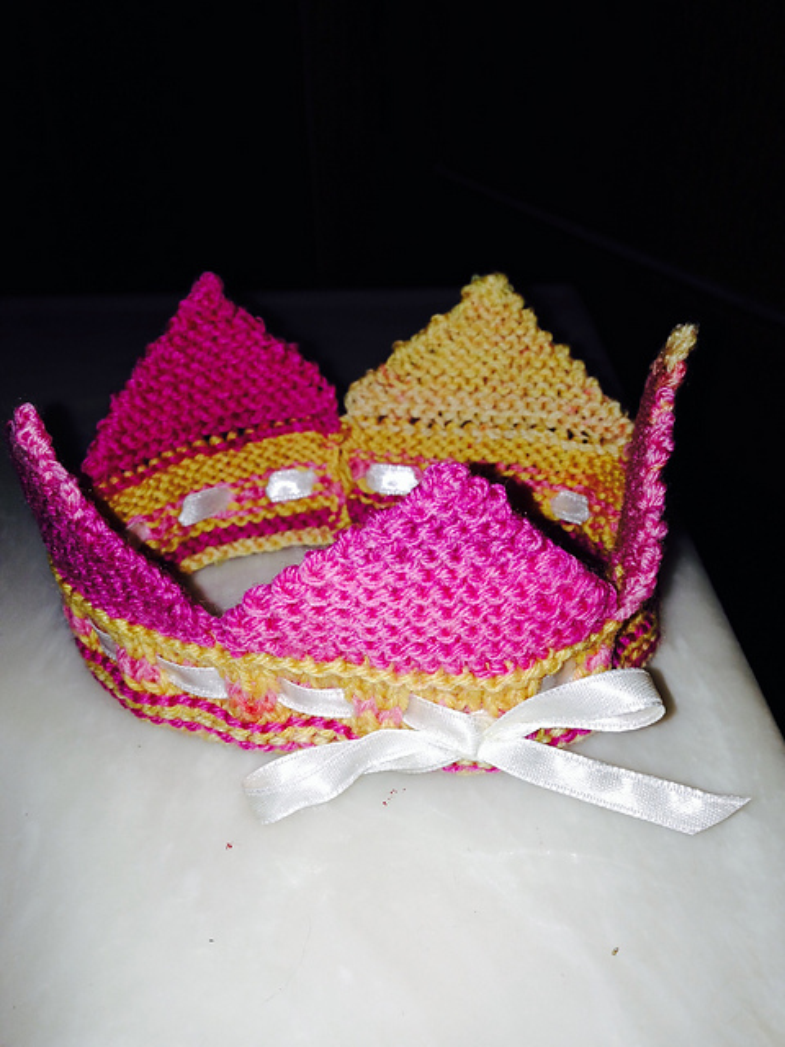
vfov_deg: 55.4
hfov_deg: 42.9
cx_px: 392
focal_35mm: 33
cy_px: 524
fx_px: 998
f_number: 2.4
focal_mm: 4.12
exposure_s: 1/135
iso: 50
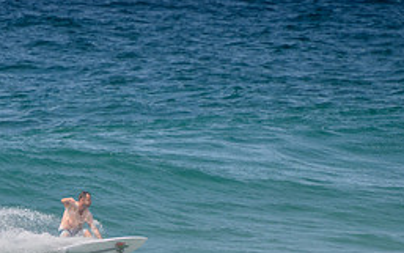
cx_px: 164
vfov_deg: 1.0
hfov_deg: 1.7
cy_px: 202
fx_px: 13904
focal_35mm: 1262
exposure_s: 1/2000
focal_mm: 400
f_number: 5.6
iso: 200
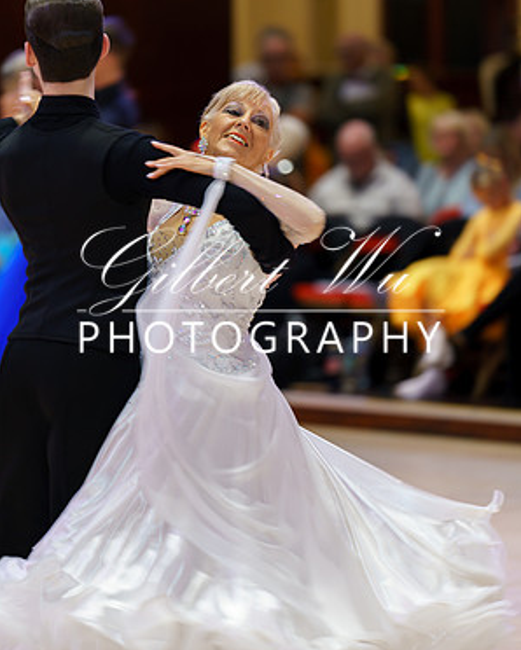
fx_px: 4372
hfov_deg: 6.8
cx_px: 260
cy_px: 306
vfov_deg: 8.5
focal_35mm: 227
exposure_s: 1/80
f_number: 2.8
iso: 640
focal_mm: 200
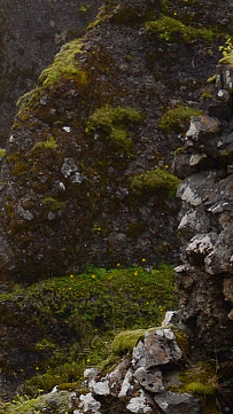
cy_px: 345
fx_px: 2747
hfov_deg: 4.8
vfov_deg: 8.6
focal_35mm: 250
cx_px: -197
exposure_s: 1/160
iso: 200
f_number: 6.3
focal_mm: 36
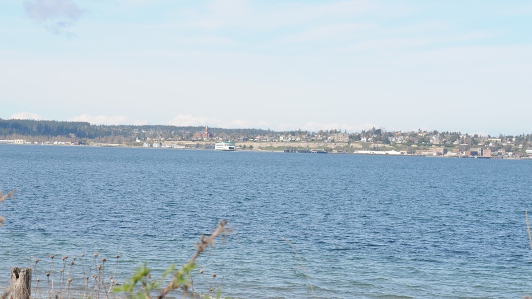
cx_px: 254
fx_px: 1419
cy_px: 141
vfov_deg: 12.0
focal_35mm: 101
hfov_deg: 21.2
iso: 200
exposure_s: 1/320
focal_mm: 55
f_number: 9
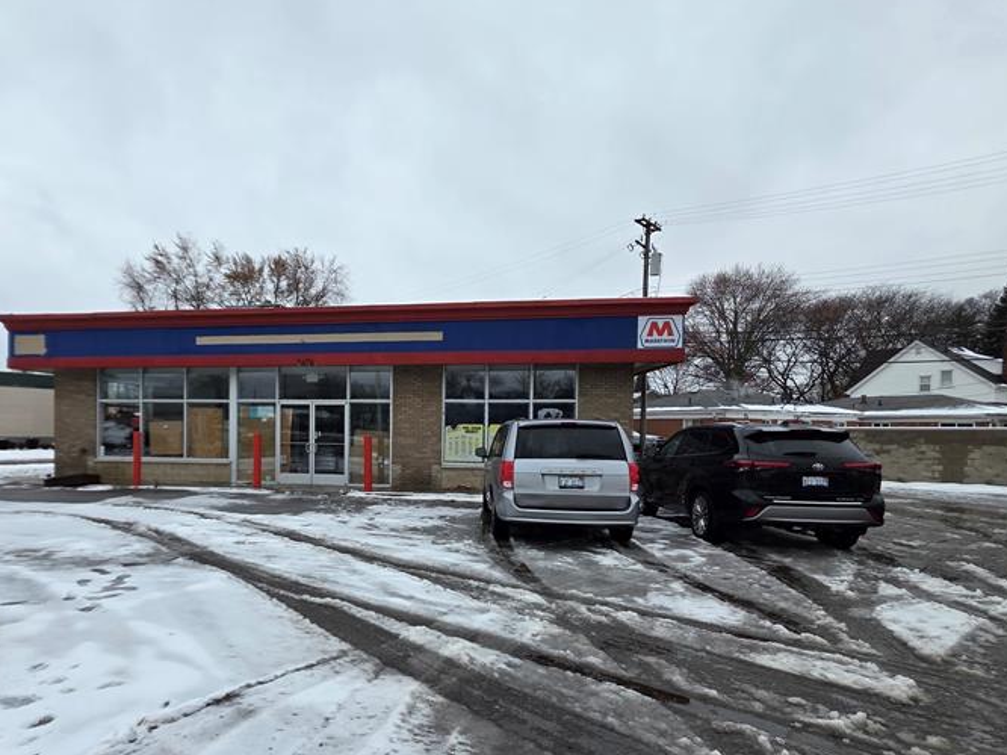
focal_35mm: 20
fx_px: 582
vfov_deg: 65.5
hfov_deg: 79.5
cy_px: 443
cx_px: 351
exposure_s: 1/1225
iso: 40
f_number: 1.9
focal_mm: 2.2
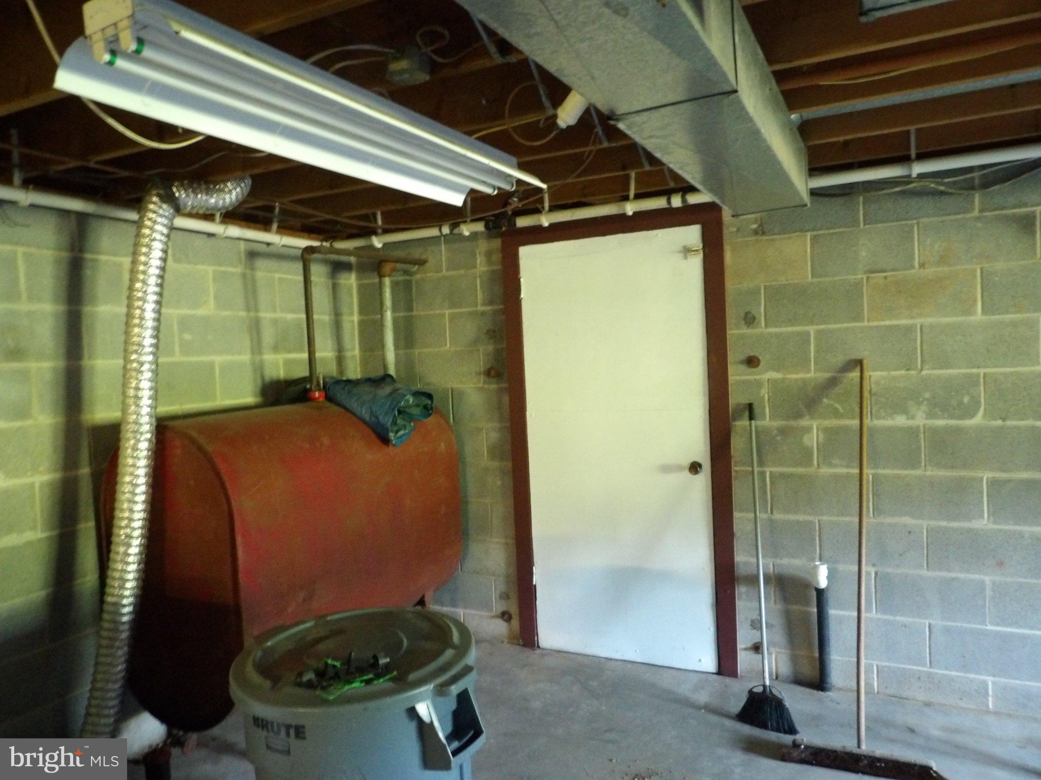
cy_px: 390
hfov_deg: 71.6
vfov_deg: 56.8
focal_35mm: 24
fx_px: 722
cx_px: 520
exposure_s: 1/7
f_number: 2.8
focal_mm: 4.3
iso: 800
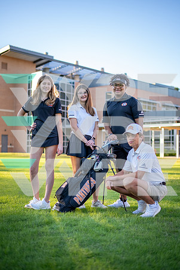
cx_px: 90
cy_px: 135
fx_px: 374
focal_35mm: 50
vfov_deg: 39.6
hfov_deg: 27.1
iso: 400
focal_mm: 50
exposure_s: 1/1600
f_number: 1.8
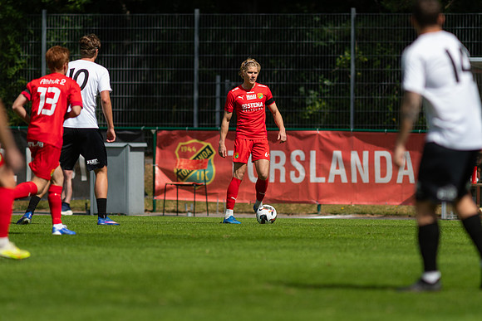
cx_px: 241
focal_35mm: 458
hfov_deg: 4.5
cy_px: 160
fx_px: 6128
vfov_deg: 3.0
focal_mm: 300
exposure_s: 1/1600
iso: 100
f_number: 3.2
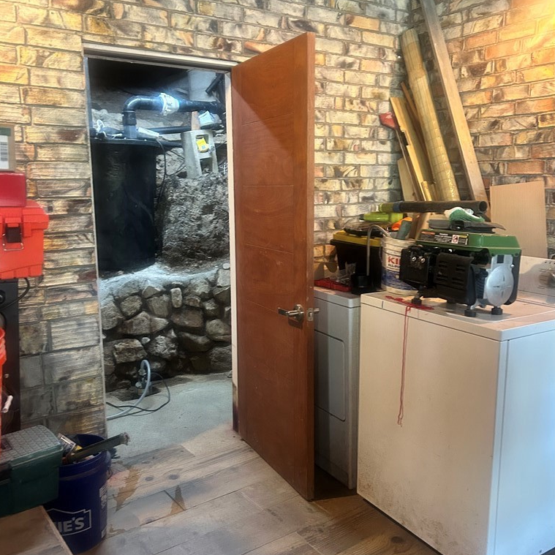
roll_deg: +1.1
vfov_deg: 52.5
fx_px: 562
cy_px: 273
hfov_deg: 52.5
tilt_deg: -8.9
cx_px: 276
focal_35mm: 31
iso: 400
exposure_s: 1/40
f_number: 1.5
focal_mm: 5.7
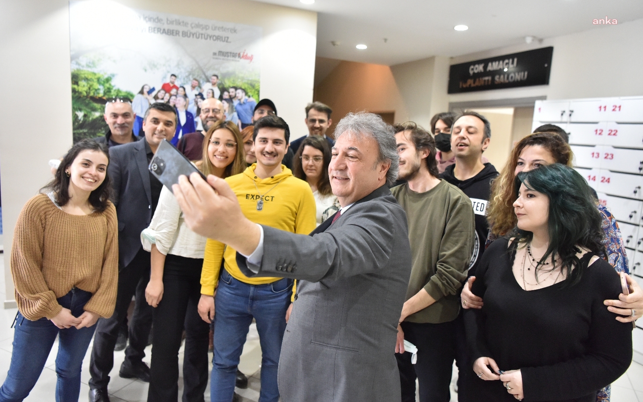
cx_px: 326
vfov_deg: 49.3
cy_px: 199
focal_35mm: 25
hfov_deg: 72.5
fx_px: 438
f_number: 2.8
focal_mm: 24
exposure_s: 1/200
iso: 3200
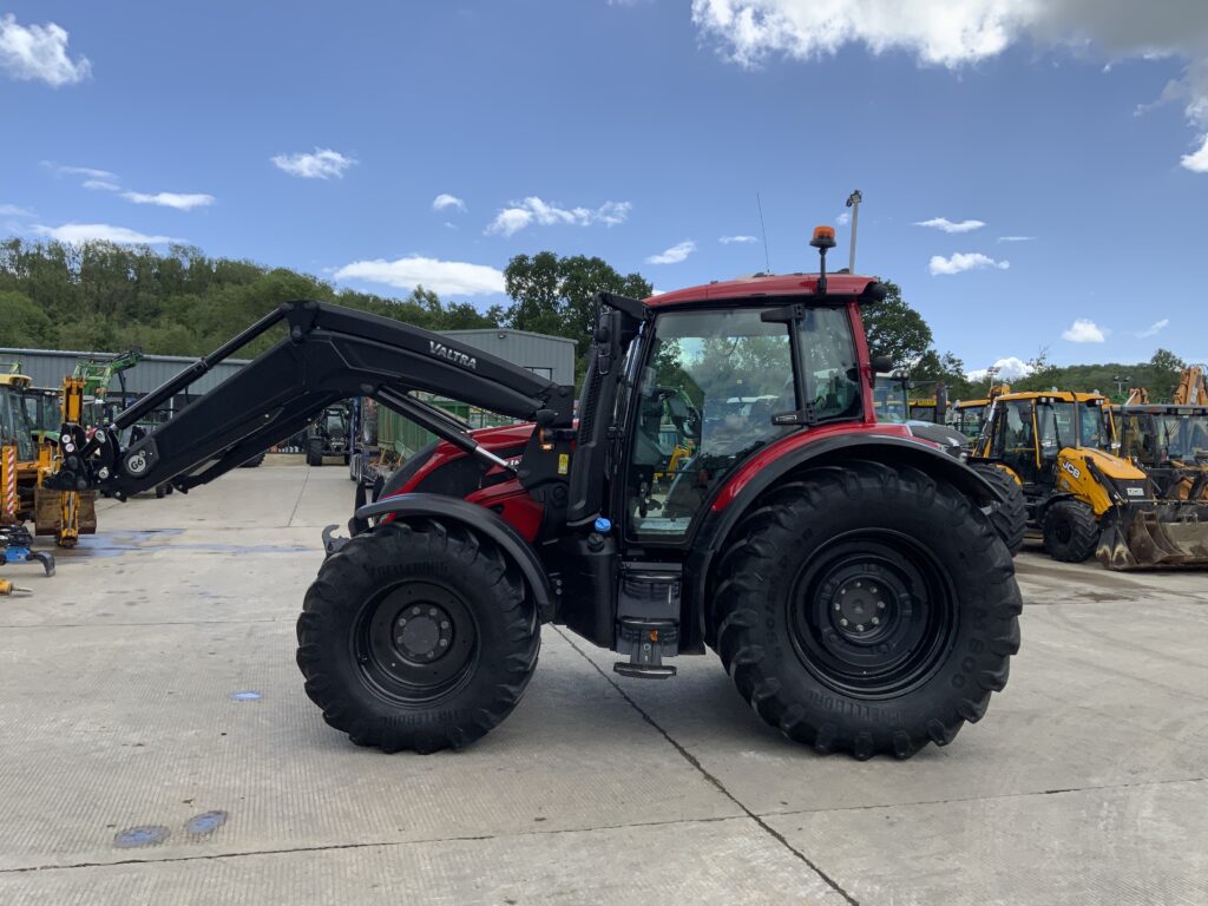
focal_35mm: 29
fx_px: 1012
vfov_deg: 48.2
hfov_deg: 61.7
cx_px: 604
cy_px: 453
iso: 16
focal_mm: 3
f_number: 1.8
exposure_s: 1/1412
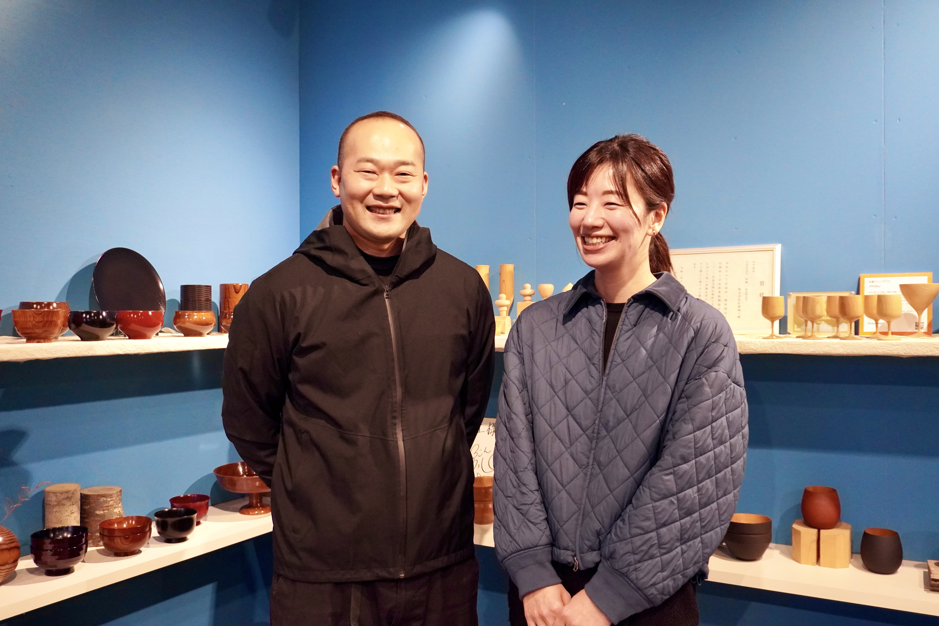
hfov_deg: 59.5
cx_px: 470
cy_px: 313
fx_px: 822
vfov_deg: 41.7
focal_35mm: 32
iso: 1600
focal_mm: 21
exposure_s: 1/160
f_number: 4
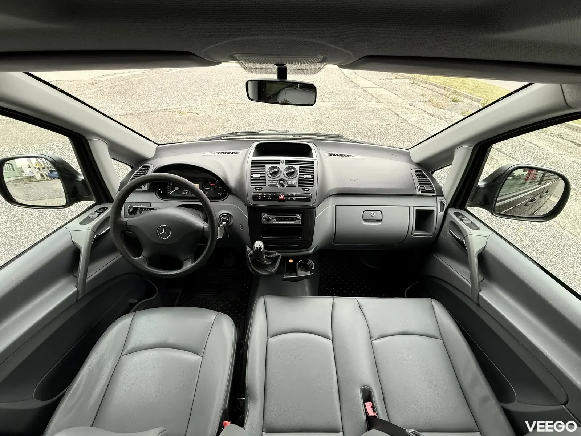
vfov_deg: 85.7
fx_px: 235
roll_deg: -0.8
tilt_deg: -40.0
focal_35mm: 14
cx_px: 290
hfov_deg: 102.1
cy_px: 218
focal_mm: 2.22
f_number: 2.2
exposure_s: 1/99
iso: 160
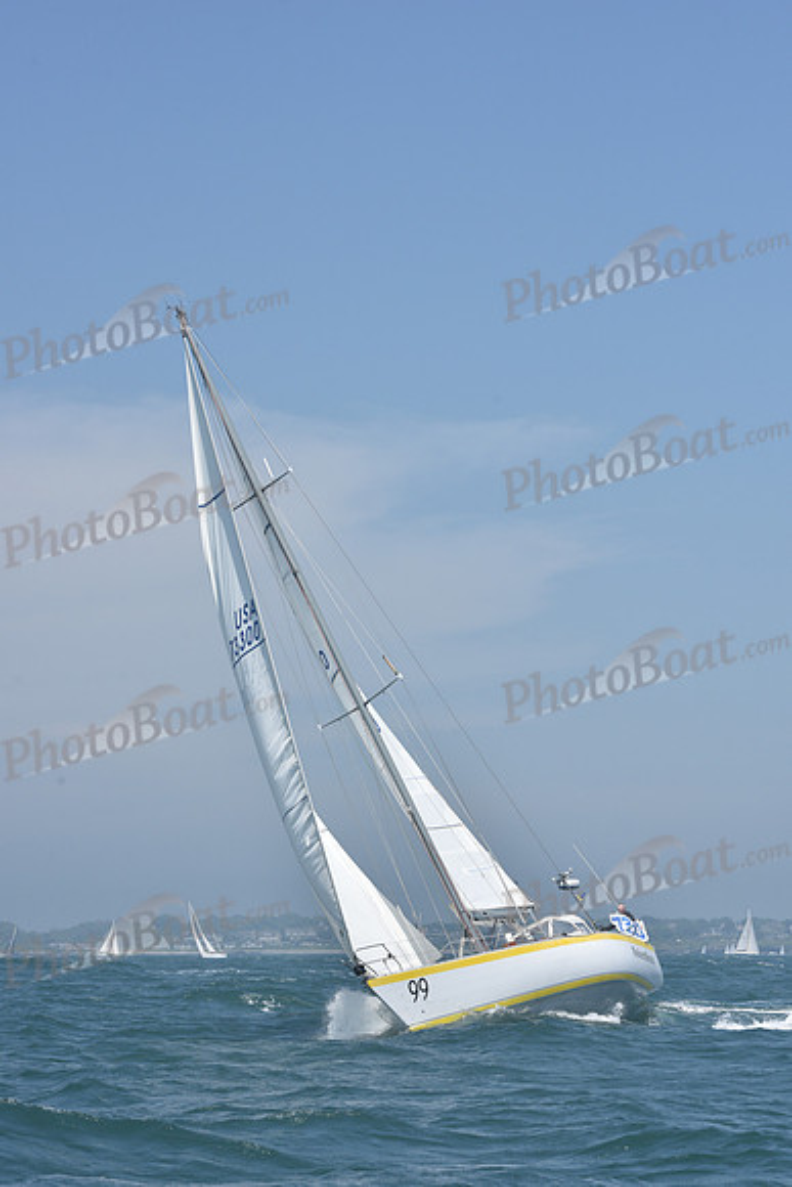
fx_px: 3133
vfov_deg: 21.5
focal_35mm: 95
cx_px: 396
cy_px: 594
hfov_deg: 14.4
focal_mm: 95
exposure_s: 1/1000
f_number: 10
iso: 320
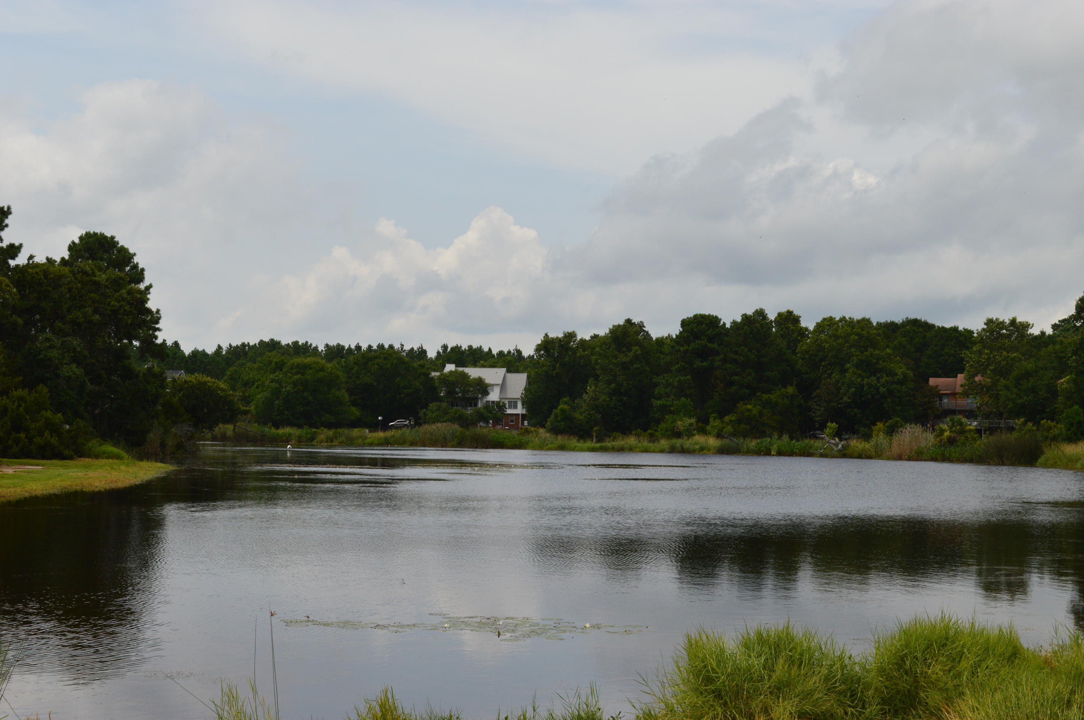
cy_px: 360
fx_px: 1715
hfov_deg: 35.1
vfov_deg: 23.7
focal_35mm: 57
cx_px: 542
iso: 360
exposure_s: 1/500
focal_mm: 38
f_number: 11
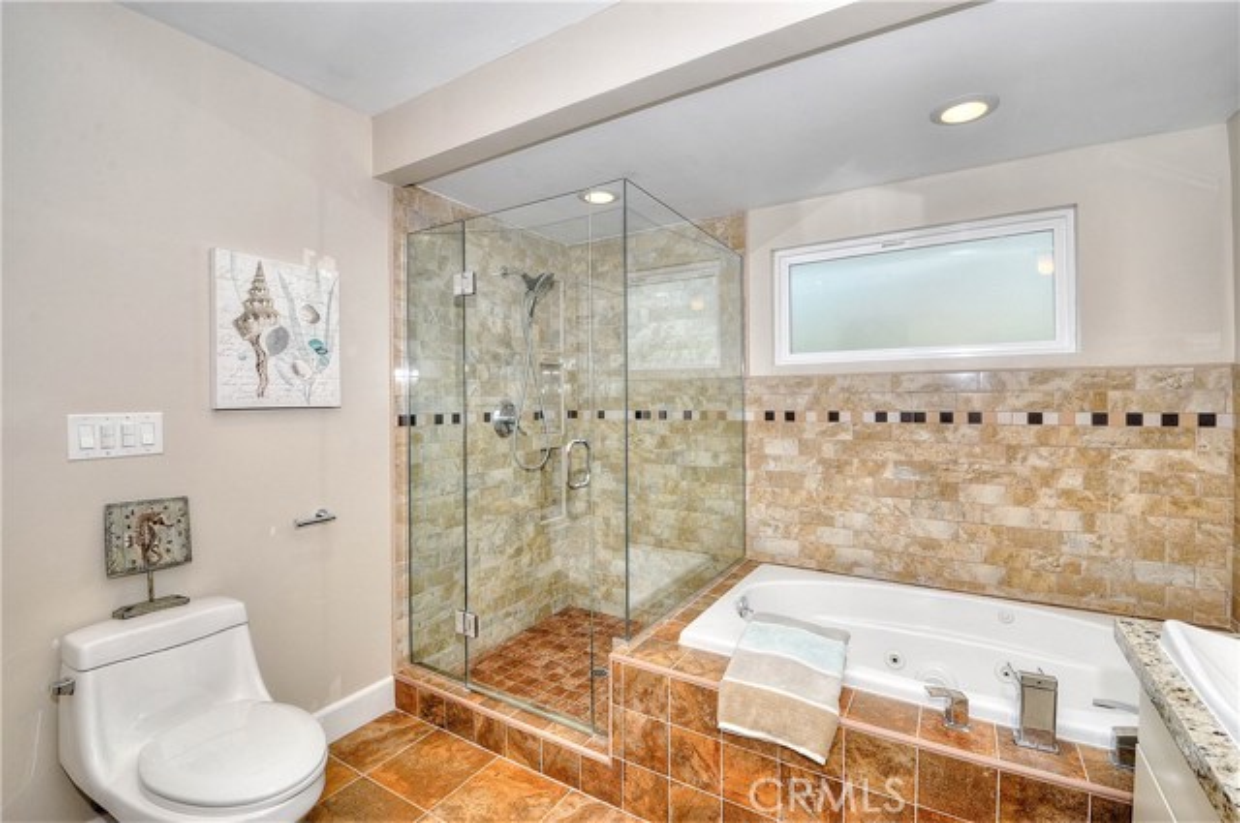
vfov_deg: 77.2
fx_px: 516
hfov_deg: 100.5
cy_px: 412
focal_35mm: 15
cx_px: 620
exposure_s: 1/60
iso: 400
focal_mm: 10
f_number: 13
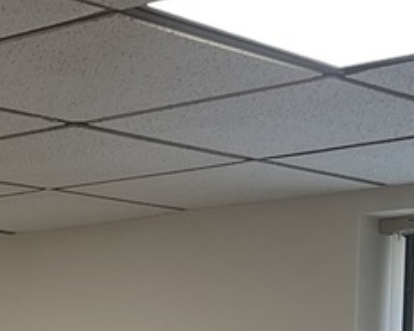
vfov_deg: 8.8
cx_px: 4
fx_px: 1875
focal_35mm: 153
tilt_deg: -10.8
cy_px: 878
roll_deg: +0.1
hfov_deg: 12.5
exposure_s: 1/120
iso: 64
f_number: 1.6
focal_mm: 5.1
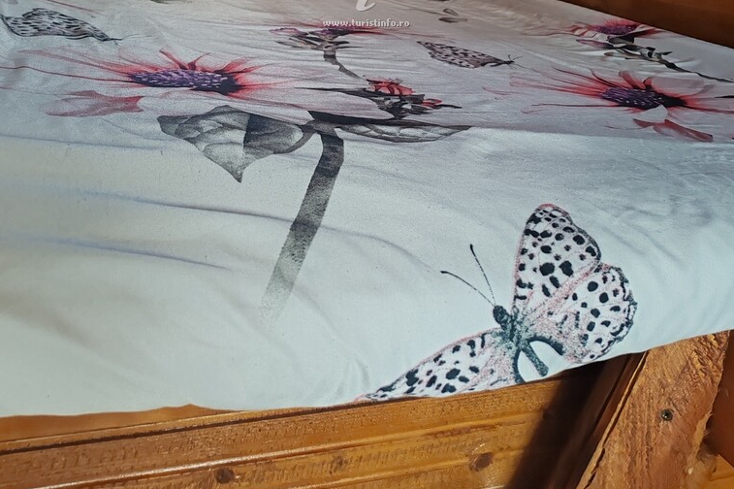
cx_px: 369
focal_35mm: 38
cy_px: -1
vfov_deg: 32.2
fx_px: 774
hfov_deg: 50.7
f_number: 1.9
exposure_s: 1/100
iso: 640
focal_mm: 6.12
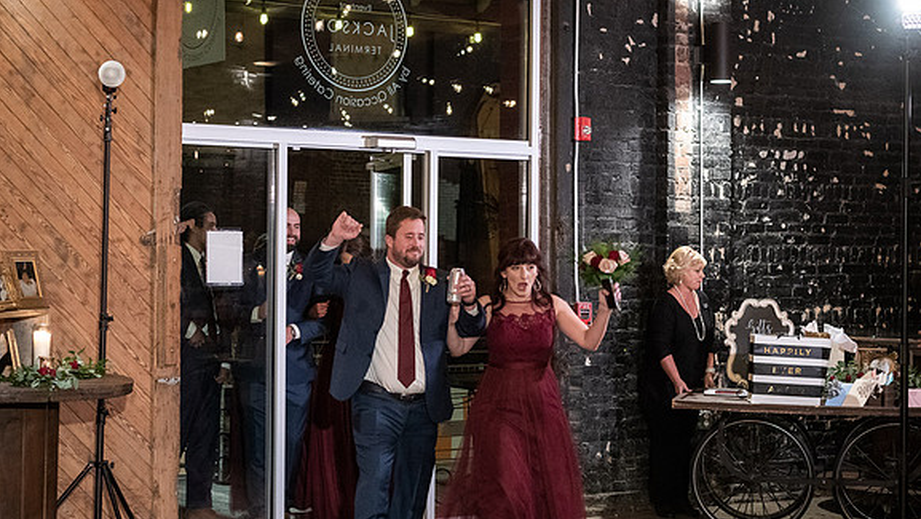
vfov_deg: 15.3
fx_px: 1930
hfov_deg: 26.8
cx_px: 461
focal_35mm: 79
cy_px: 307
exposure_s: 1/125
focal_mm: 50
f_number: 2.8
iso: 6400
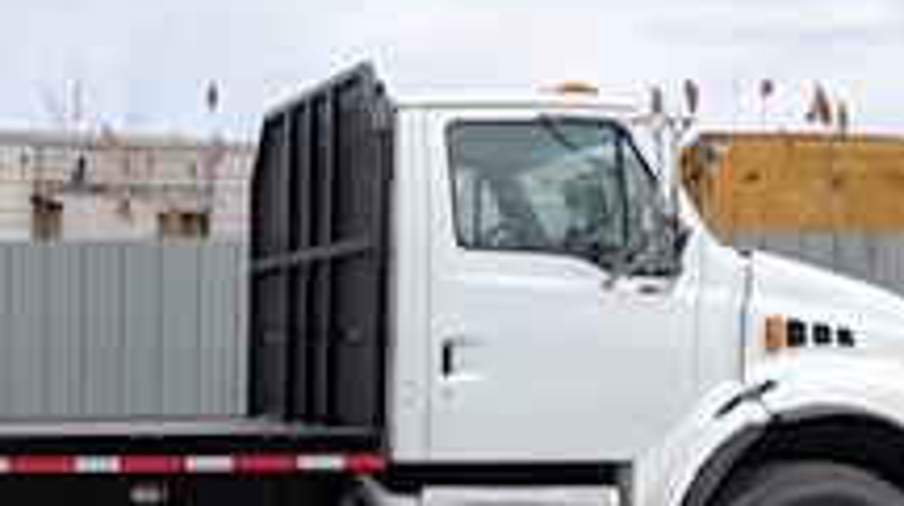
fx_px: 2012
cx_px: -205
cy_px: 481
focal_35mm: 84
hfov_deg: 23.0
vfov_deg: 14.2
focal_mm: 4.67
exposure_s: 1/585
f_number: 2
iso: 46
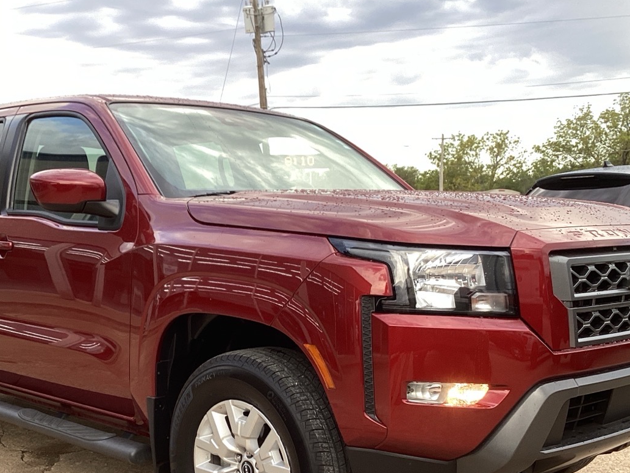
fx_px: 874
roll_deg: +2.8
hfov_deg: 39.6
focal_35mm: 48
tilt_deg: -11.4
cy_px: 359
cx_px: 280
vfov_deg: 29.7
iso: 40
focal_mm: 3.3
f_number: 2.4
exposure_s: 1/120
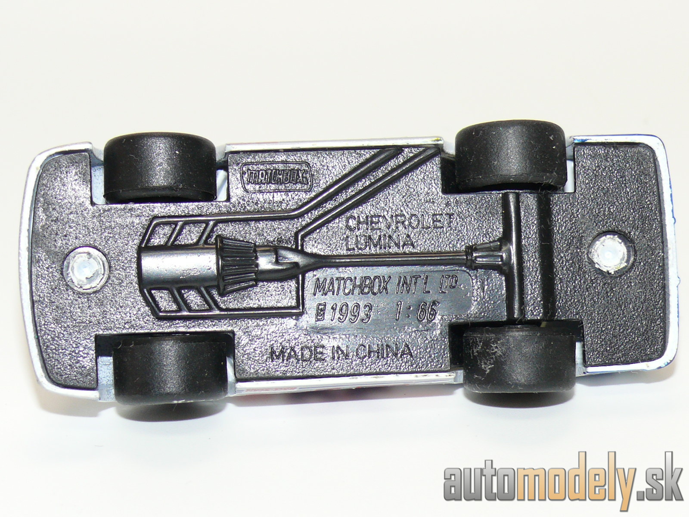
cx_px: 344
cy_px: 258
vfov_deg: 13.2
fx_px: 2229
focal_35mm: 112
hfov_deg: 17.6
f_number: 4
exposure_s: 1/30
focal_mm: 14.2
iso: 100
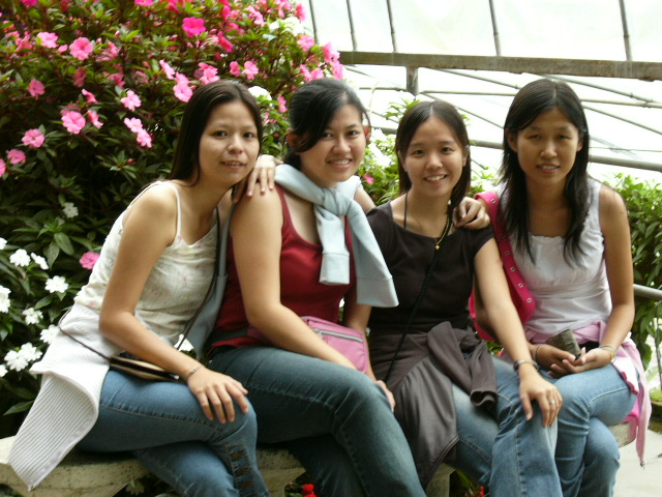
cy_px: 248
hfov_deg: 22.0
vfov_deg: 16.6
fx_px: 1702
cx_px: 331
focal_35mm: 89
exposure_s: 1/30
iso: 100
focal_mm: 14.7
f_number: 4.6
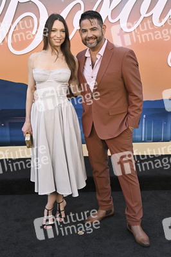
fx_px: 314
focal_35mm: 44
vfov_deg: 44.5
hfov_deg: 30.5
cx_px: 86
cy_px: 128
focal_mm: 44
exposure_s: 1/320
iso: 640
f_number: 7.1
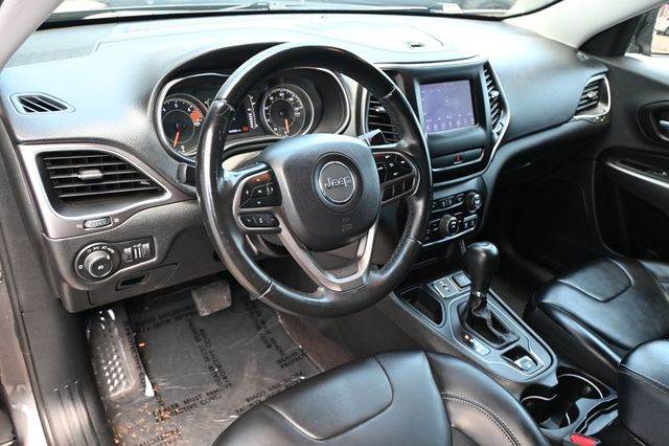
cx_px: 334
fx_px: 543
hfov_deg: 63.2
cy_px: 223
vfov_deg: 44.6
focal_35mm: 29
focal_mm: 19.5
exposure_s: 1/125
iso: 1100
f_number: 3.8
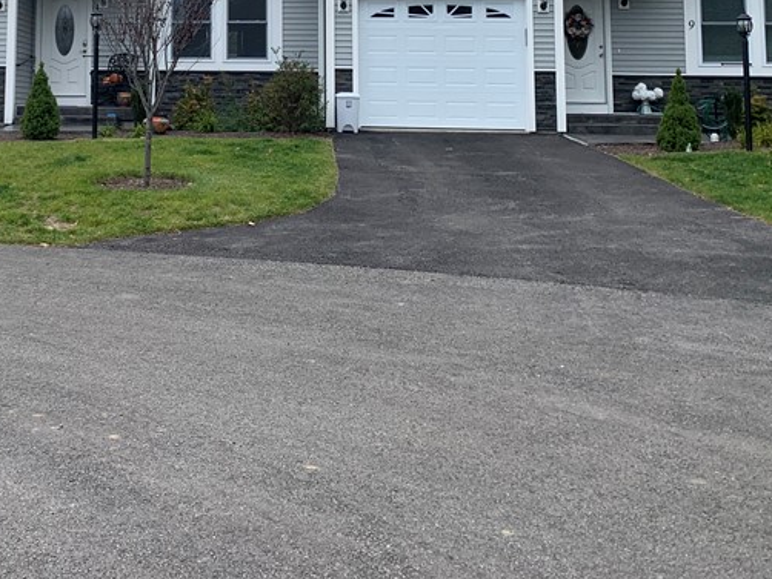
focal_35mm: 53
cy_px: -6
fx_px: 1183
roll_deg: -0.4
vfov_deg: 26.1
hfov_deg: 35.0
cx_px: 151
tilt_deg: +6.2
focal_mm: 4.25
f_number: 1.8
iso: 25
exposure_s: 1/1011
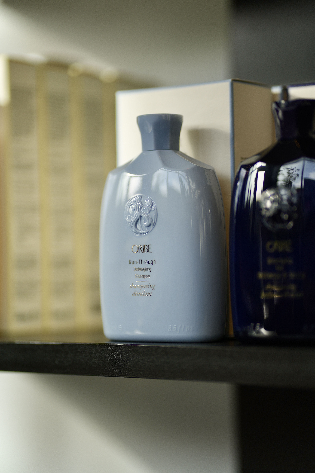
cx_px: 154
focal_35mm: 88
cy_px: 236
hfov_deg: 15.5
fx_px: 1155
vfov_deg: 23.1
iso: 200
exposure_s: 1/1250
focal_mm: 85
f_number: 1.8
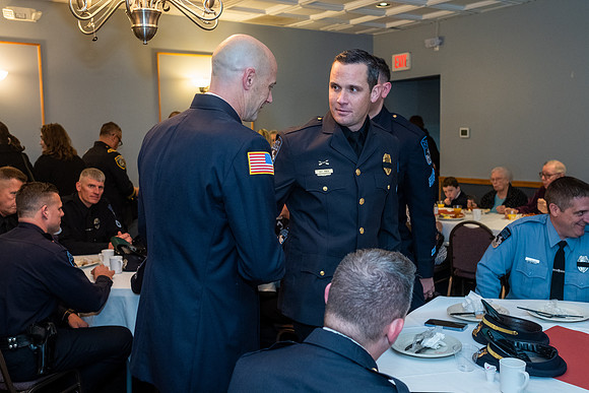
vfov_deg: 37.9
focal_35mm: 35
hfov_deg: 54.4
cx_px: 294
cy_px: 196
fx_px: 573
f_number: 3.2
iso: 1600
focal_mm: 23
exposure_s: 1/125
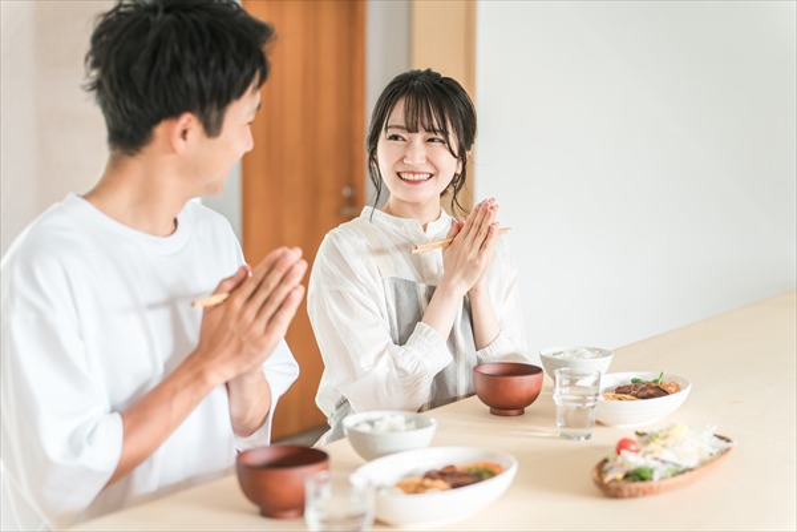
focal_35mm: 60
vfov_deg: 22.6
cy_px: 266
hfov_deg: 33.4
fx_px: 1328
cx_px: 398
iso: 400
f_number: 2.5
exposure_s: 1/125
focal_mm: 60
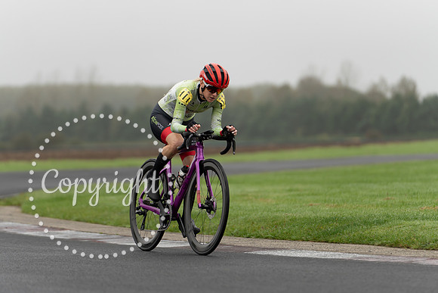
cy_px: 139
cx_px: 221
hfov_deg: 9.4
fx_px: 2672
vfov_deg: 6.3
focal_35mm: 220
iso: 200
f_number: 2.8
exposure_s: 1/1000
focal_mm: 166
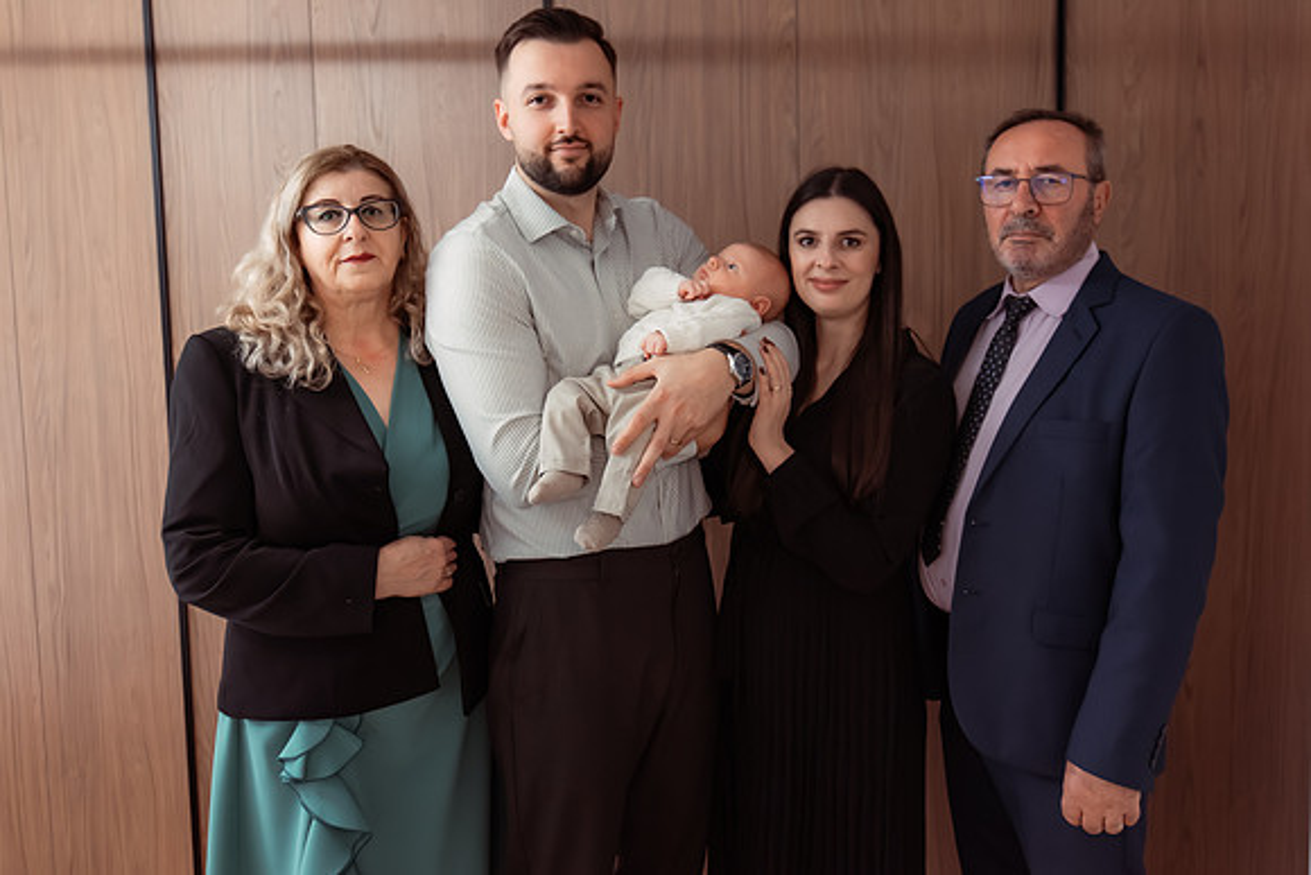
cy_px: 409
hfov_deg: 61.5
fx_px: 1103
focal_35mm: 30
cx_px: 674
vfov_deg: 43.3
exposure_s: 1/200
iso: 1600
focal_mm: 27
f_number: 3.2
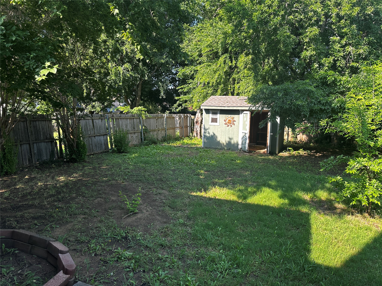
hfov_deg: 71.6
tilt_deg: -6.1
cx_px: 191
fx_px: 265
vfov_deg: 56.8
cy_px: 143
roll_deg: -1.3
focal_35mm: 24
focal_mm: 6.86
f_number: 1.78
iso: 80
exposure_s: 1/431
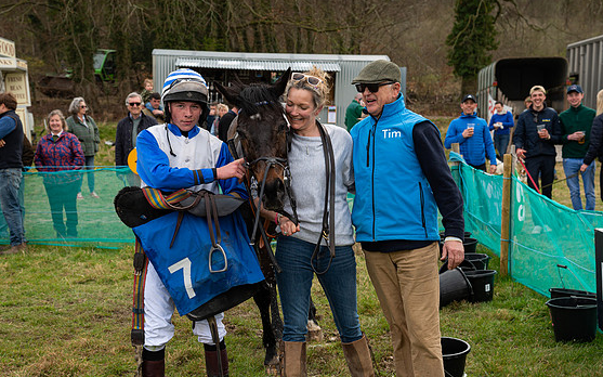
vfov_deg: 19.1
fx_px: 1117
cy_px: 231
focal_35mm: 68
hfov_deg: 30.2
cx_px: 298
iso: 200
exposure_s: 1/250
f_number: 5
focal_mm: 55
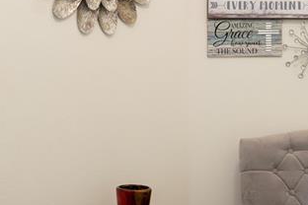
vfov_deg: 19.7
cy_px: 87
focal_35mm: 69
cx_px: 173
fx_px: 590
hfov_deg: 29.2
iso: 800
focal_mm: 21
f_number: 4.5
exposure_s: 1/50
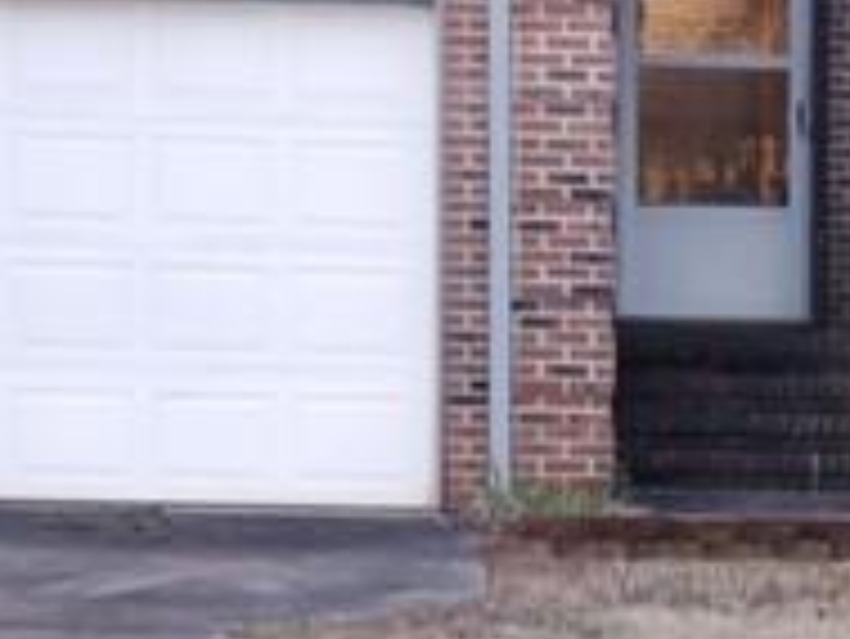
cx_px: 1250
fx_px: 6929
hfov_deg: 6.9
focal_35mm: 282
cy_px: 1107
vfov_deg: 5.2
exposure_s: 1/33
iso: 25
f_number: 2.4
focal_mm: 6
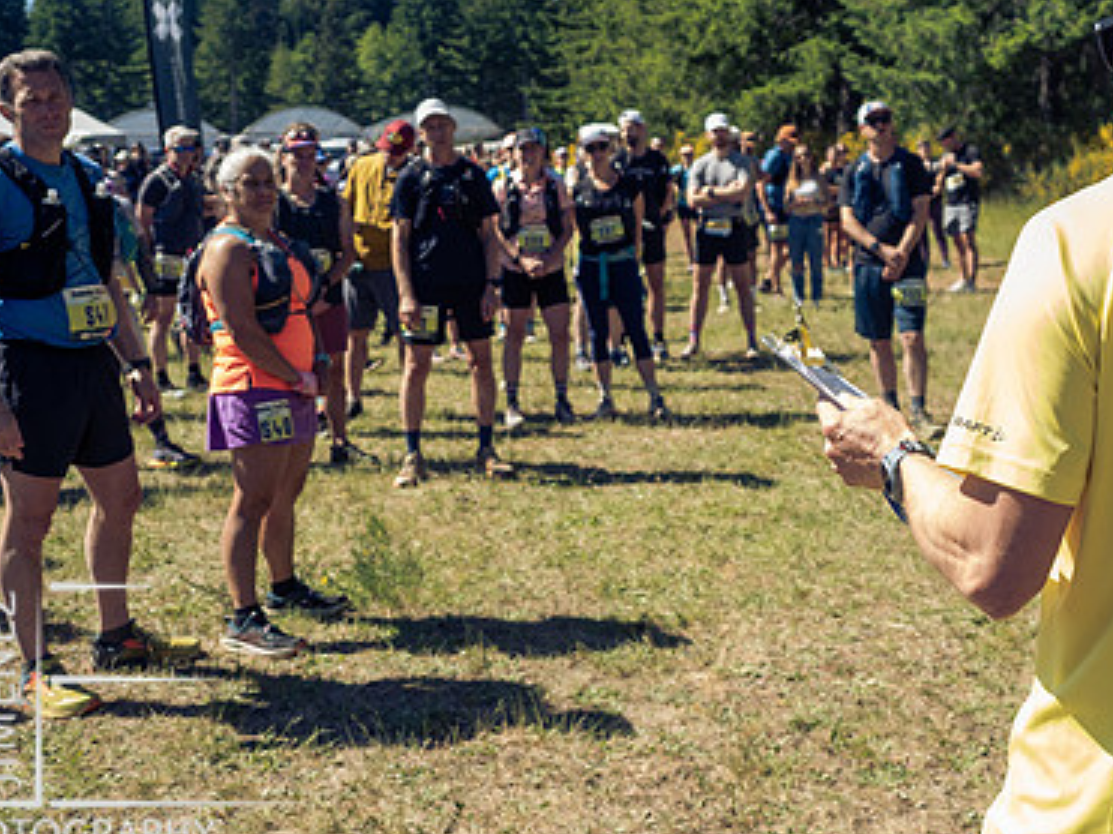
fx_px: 1607
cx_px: 753
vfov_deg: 28.8
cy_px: 256
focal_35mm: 50
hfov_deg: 37.7
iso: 200
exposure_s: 1/1600
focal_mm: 16
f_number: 2.8
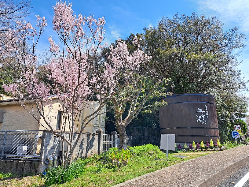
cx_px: 124
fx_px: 173
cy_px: 94
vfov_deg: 56.8
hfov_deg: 71.6
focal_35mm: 24
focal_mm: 5.23
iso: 50
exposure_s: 1/742
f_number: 1.8
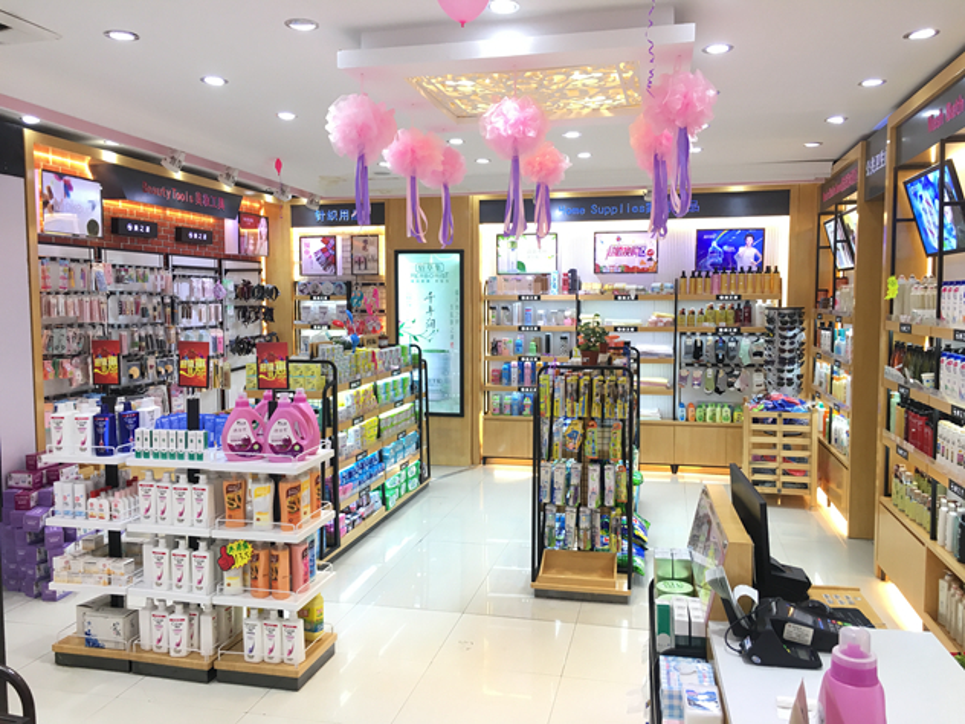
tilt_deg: -4.1
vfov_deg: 48.2
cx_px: 482
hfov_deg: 61.7
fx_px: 808
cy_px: 362
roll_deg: +0.7
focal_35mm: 29
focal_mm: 4.15
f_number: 2.2
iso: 32
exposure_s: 1/33
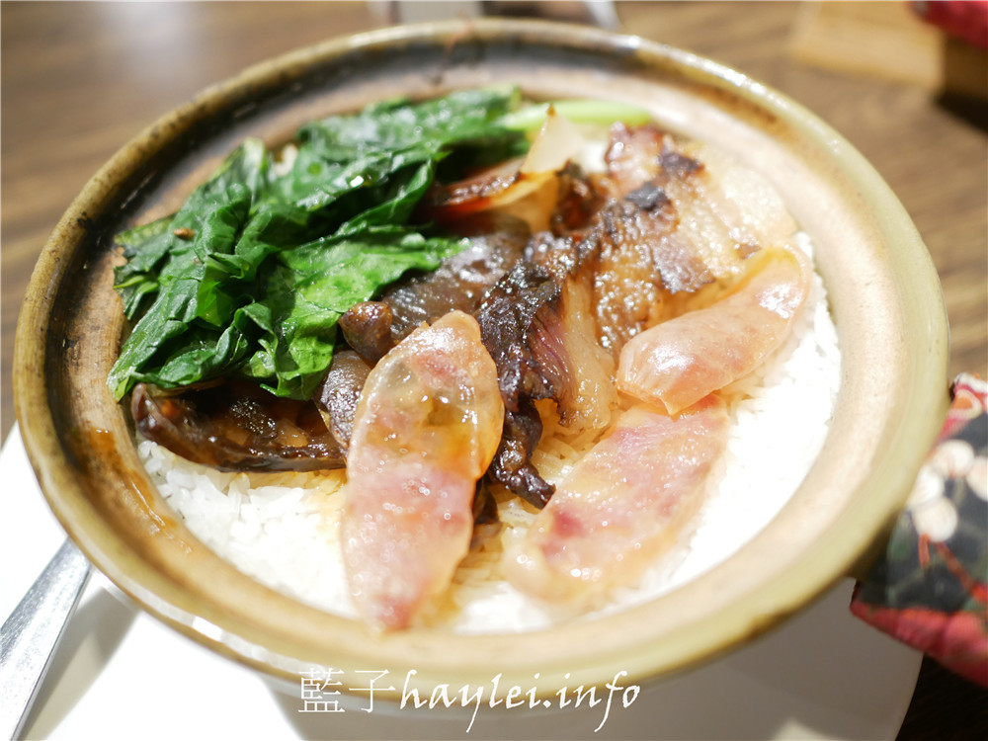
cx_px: 494
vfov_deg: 46.8
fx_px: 856
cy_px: 370
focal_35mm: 30
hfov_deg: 60.0
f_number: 1.7
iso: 800
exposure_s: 1/60
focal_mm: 15
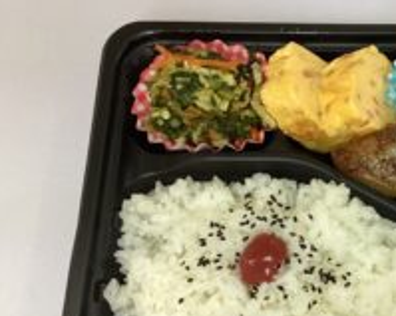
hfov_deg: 31.3
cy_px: 212
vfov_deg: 26.5
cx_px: 367
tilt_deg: -71.2
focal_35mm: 57
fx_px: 668
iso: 125
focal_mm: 3.3
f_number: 2.4
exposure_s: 1/50
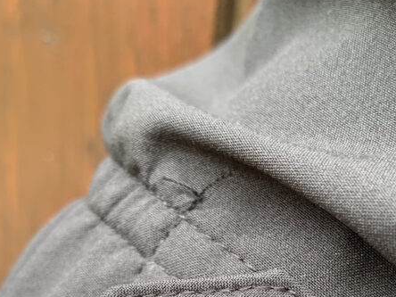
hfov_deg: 32.2
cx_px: 218
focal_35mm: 60
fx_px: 686
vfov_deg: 23.1
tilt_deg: -29.2
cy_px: 319
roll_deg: -5.1
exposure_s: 1/100
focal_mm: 4.25
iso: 100
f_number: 1.8
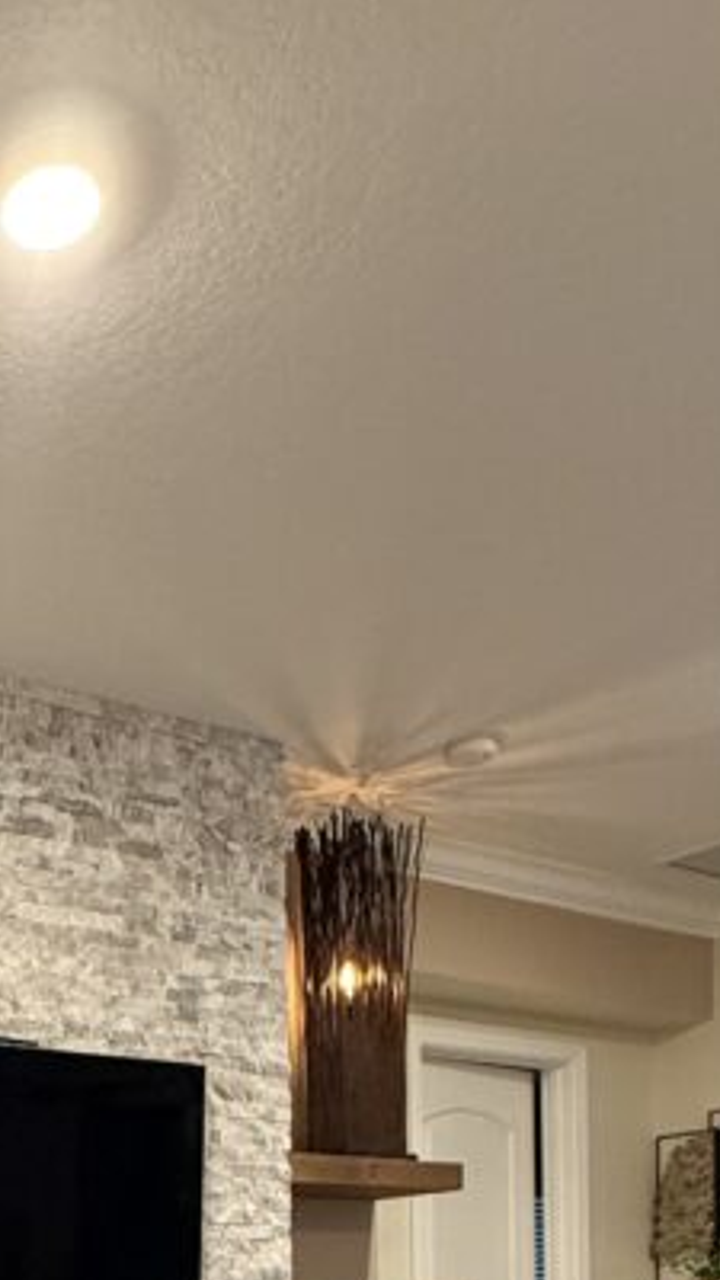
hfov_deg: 26.8
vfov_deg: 41.9
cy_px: 1379
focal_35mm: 39
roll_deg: +0.5
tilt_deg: -0.8
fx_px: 1324
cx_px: -157
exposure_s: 1/60
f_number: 2.2
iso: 500
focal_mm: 2.22
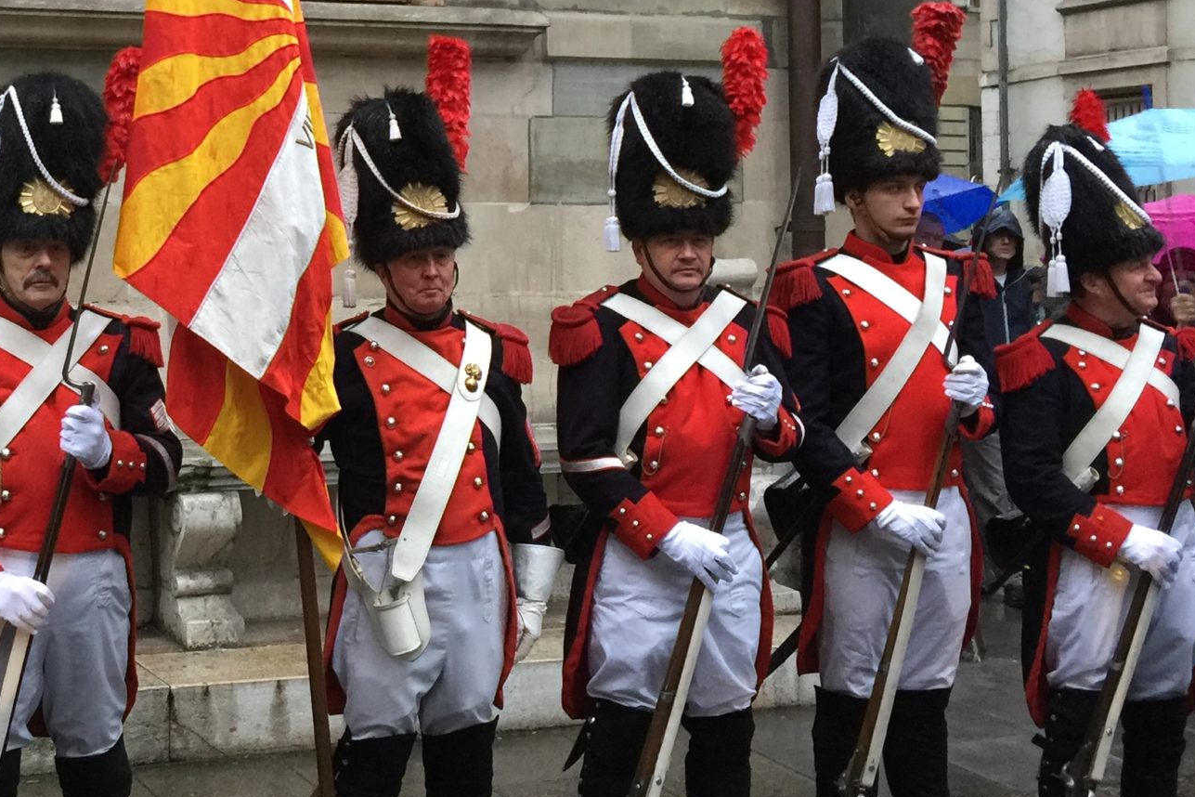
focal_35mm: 60
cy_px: 200
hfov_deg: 32.5
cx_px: 242
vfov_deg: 22.4
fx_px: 1992
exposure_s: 1/17
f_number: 2.2
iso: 100
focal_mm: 4.15
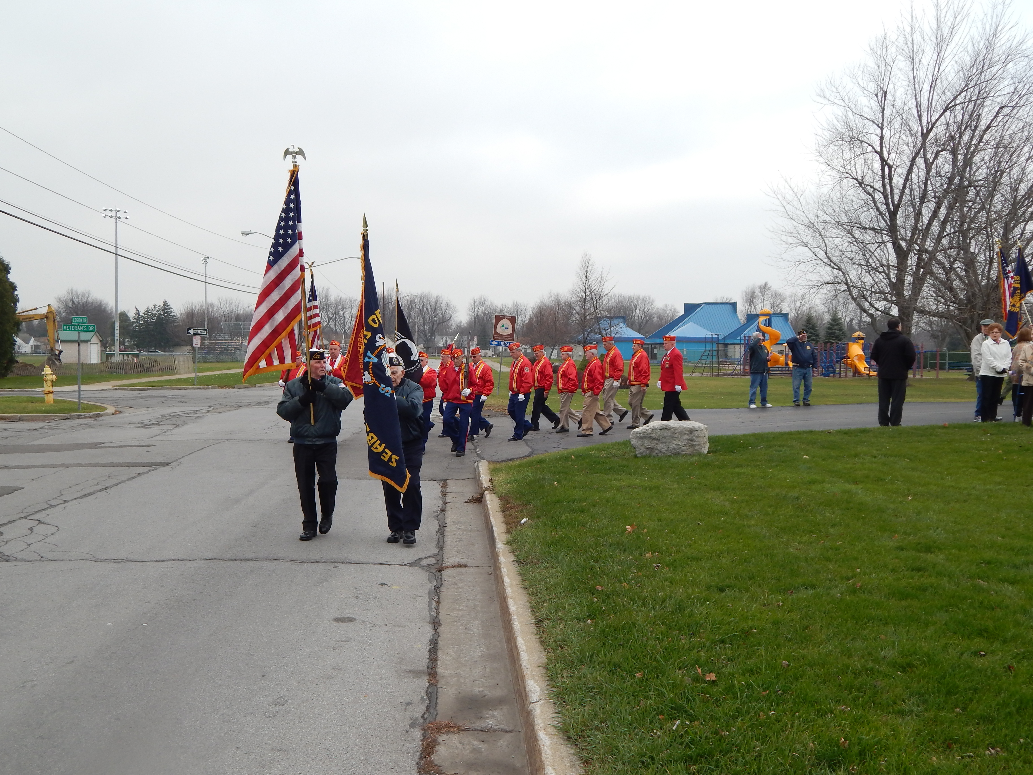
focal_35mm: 31
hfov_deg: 58.4
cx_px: 516
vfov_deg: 45.4
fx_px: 925
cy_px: 388
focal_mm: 5.6
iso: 125
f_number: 3.2
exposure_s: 1/400
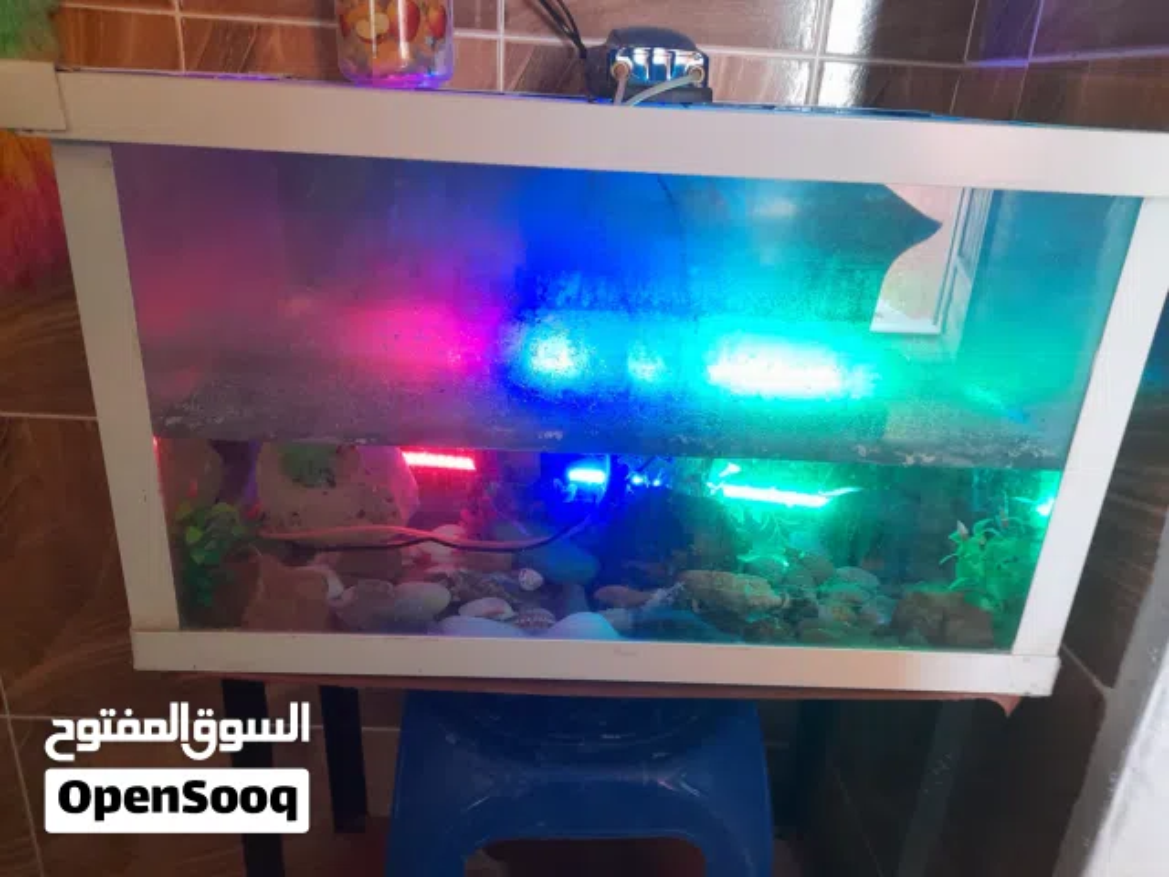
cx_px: 584
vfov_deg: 54.9
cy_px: 438
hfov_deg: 69.4
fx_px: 844
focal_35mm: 25
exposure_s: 1/33
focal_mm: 4.6
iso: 320
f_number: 2
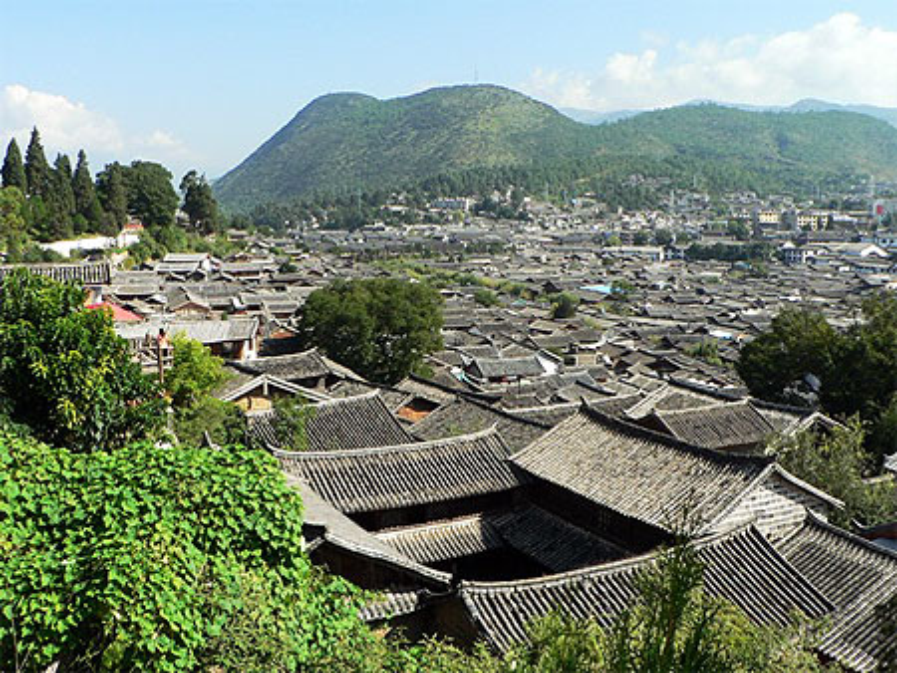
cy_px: 336
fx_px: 933
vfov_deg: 39.7
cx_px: 448
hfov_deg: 51.3
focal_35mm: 36
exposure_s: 1/400
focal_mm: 6
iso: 80
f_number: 4.5
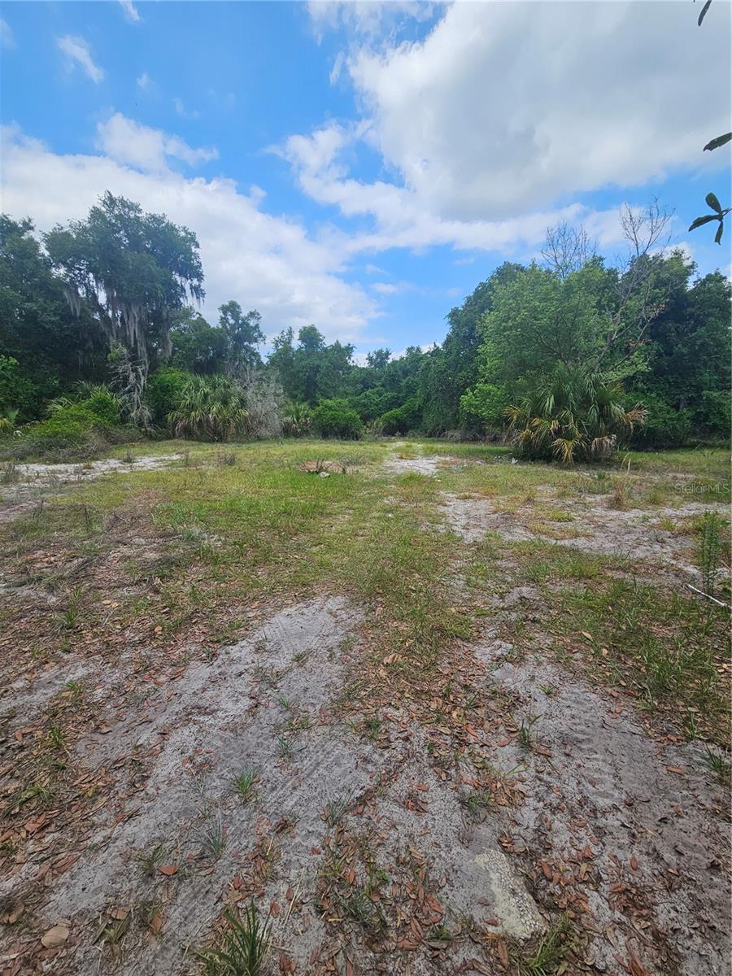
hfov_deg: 89.9
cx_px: 366
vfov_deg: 106.2
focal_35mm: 13
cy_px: 488
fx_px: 367
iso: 50
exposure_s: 1/2054
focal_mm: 2.2
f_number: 2.2
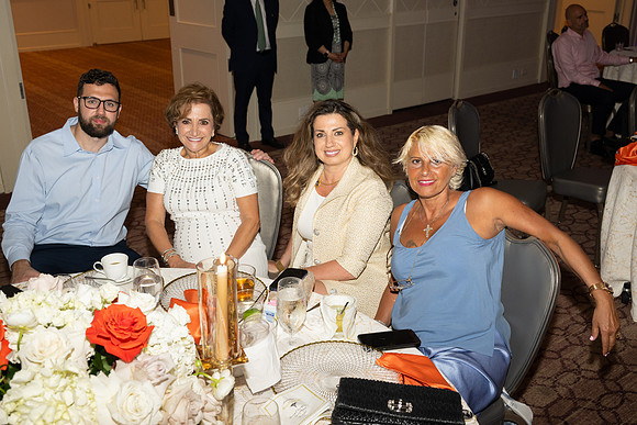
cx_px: 318
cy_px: 212
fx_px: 655
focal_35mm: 37
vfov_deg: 36.0
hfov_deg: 51.9
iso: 800
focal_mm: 37
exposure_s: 1/100
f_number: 5.6
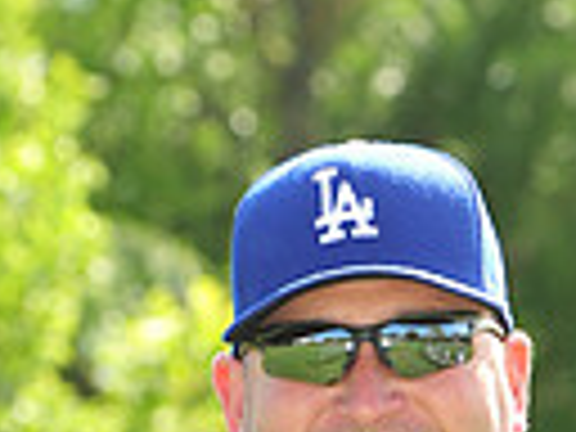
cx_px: 202
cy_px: 824
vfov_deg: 2.6
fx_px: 9401
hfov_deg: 3.5
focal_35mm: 565
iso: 320
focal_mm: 130
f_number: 7.1
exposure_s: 1/320
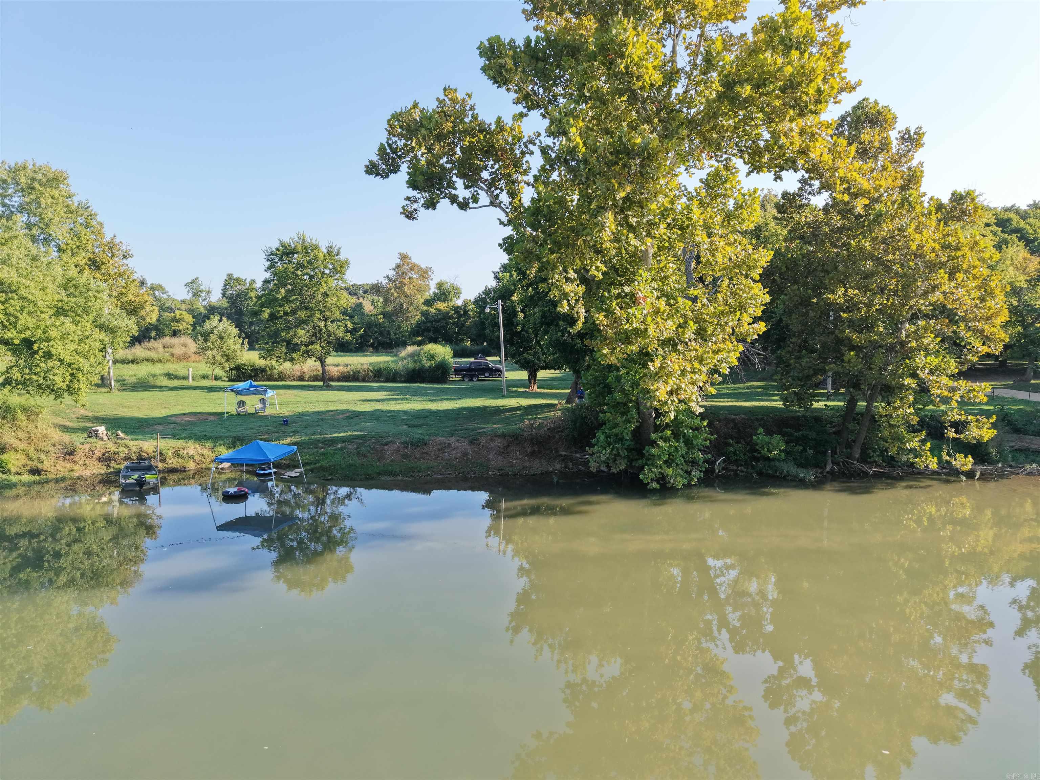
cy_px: 390
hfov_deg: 71.6
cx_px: 520
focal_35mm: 24
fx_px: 721
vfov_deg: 56.8
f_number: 1.8
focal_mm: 8.67
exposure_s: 1/1600
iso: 410
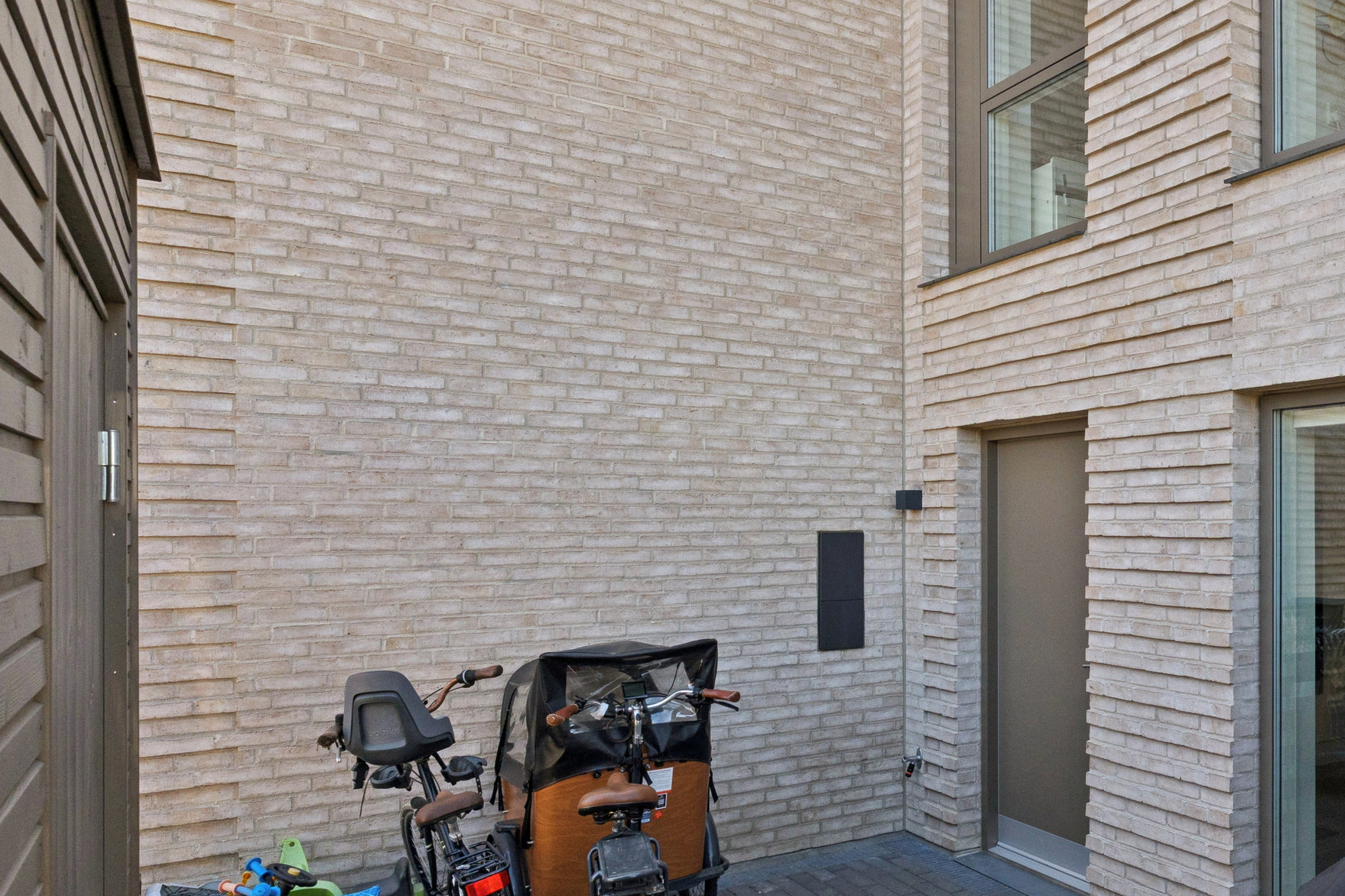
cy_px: 529
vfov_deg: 44.5
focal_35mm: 29
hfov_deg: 59.2
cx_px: 1043
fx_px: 1090
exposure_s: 1/250
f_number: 7.1
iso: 400
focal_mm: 11.4
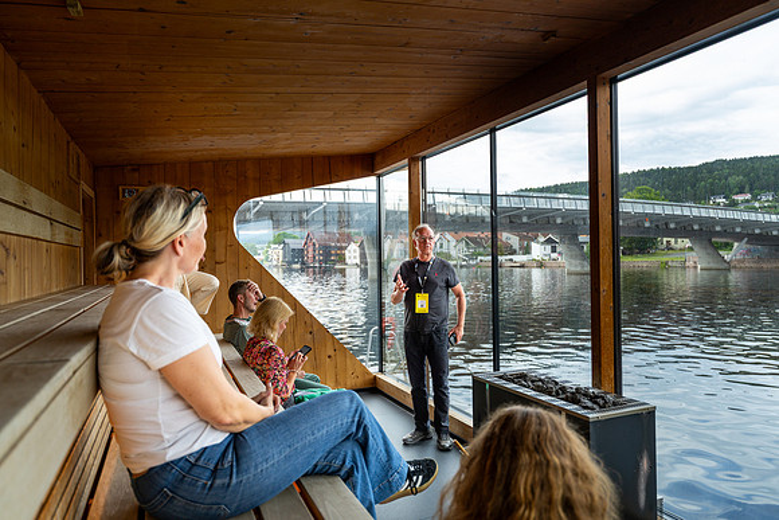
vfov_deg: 51.3
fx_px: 541
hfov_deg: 71.5
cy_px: 260
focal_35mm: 25
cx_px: 390
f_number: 2.8
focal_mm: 25
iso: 160
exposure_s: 1/400
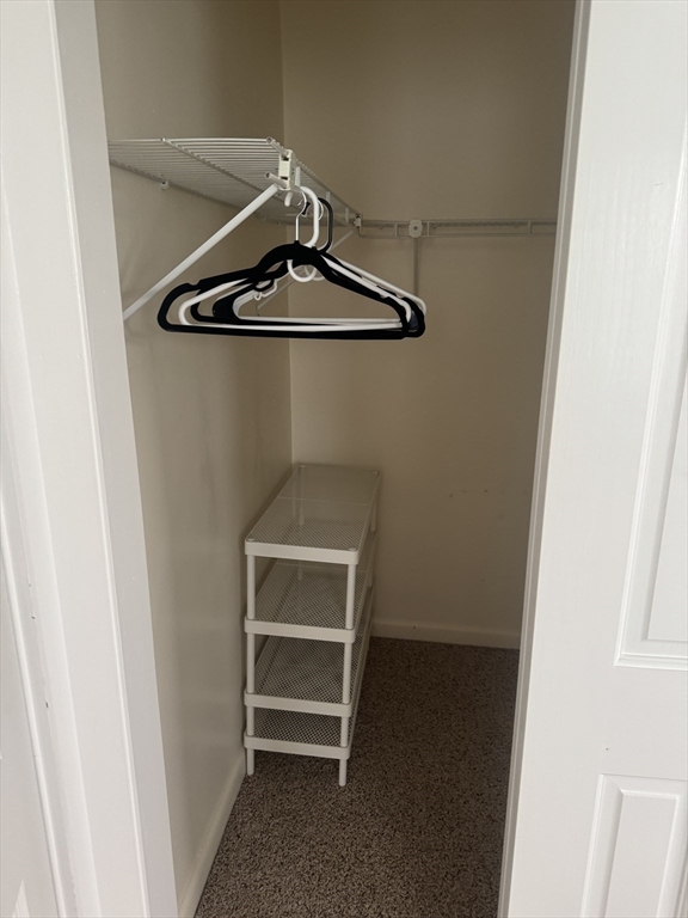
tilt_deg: -16.2
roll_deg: -0.2
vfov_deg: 71.6
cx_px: 344
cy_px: 459
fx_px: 636
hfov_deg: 56.8
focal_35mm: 24
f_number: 1.78
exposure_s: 1/60
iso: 320
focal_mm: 6.76
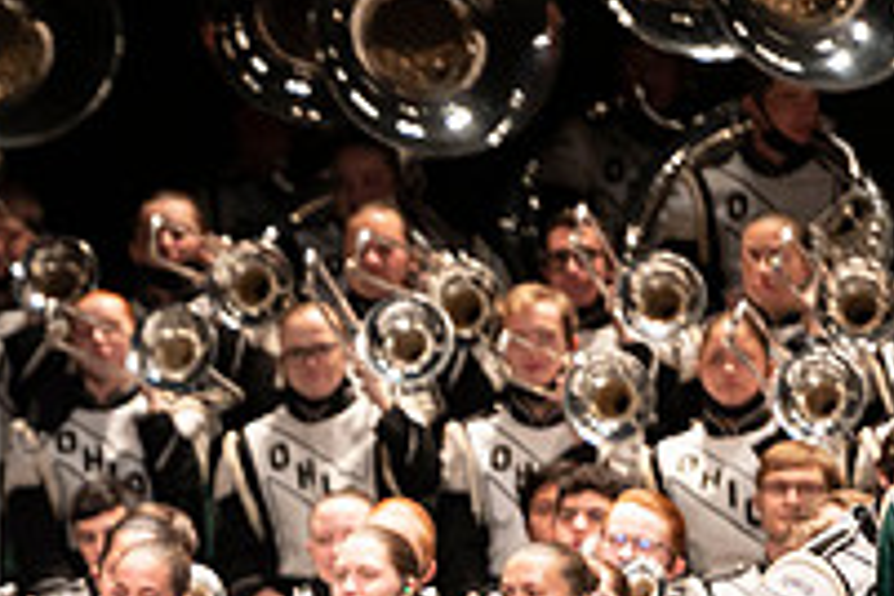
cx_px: -338
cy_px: 560
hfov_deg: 3.6
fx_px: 14328
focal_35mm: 577
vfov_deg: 2.4
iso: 2500
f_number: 2.8
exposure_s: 1/500
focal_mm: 200
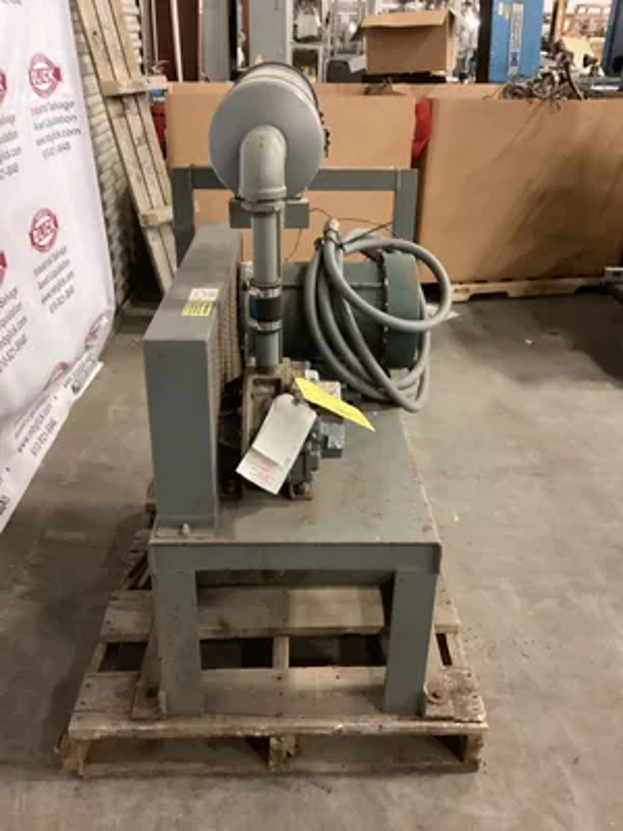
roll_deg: +0.6
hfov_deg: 45.4
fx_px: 744
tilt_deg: -25.5
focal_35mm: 31
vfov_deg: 58.4
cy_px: 416
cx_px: 312
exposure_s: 1/24
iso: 640
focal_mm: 3.3
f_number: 2.4
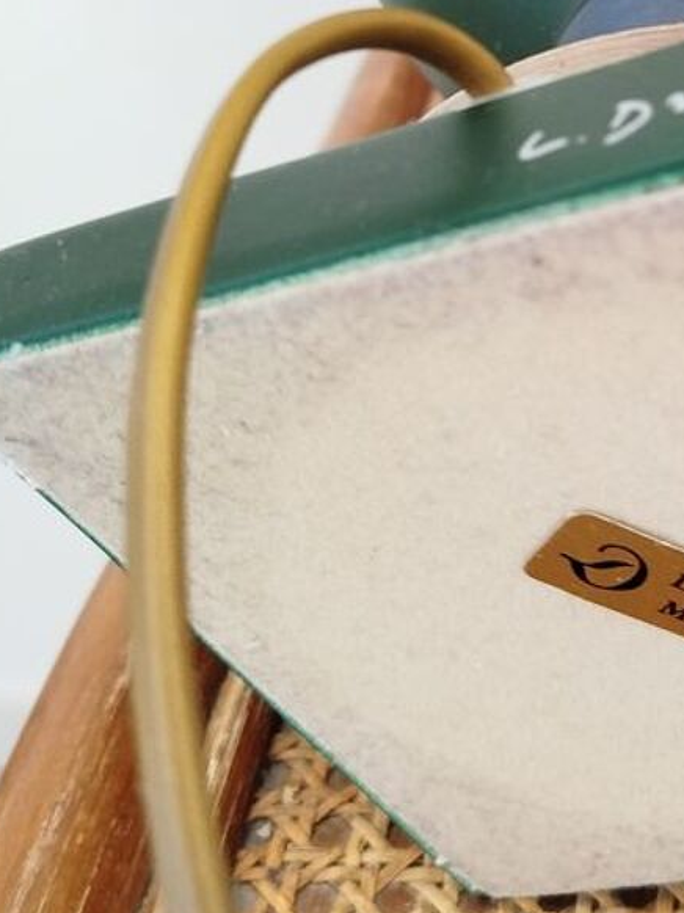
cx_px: 689
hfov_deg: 25.2
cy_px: 142
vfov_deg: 33.6
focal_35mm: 55
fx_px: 1450
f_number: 1.7
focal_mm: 5.31
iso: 800
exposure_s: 1/17
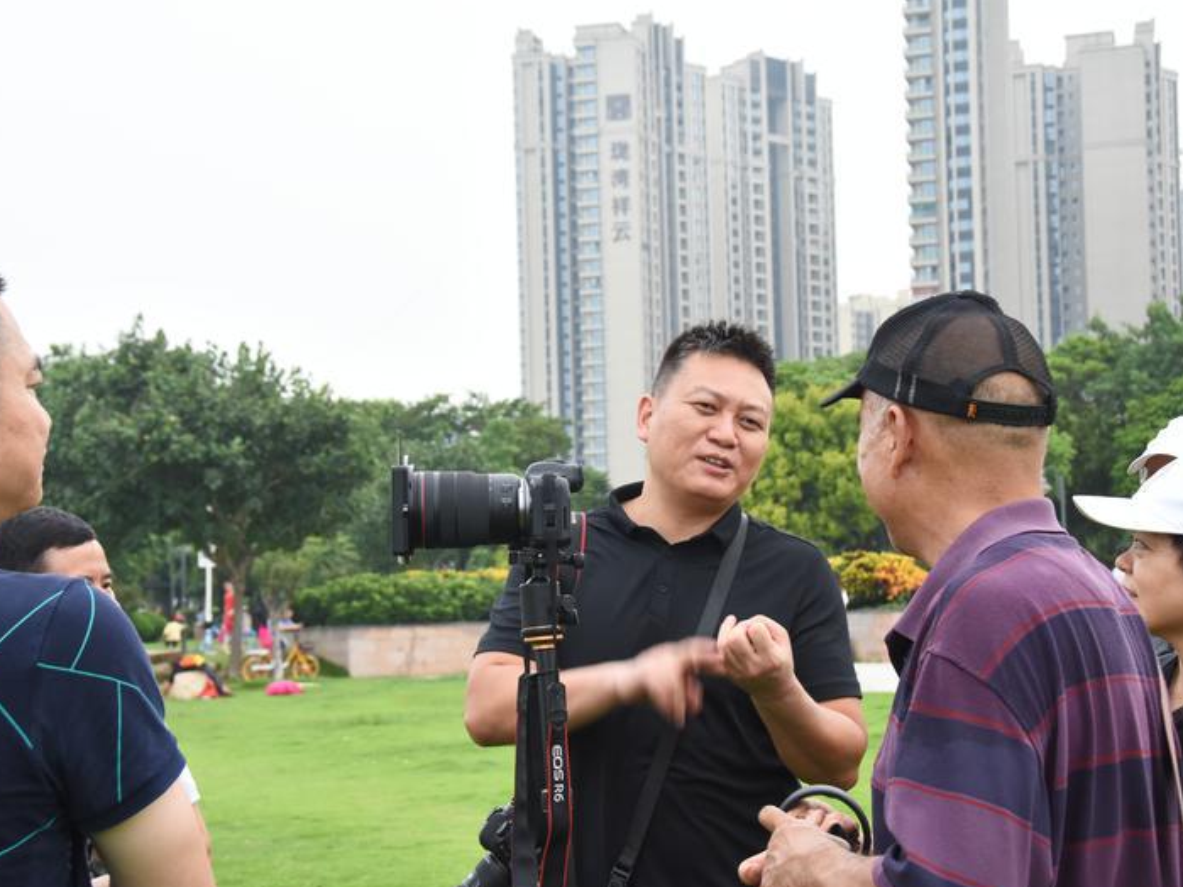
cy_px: 443
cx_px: 652
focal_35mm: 66
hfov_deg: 29.4
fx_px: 2255
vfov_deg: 22.2
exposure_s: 1/80
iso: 500
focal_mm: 40
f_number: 8
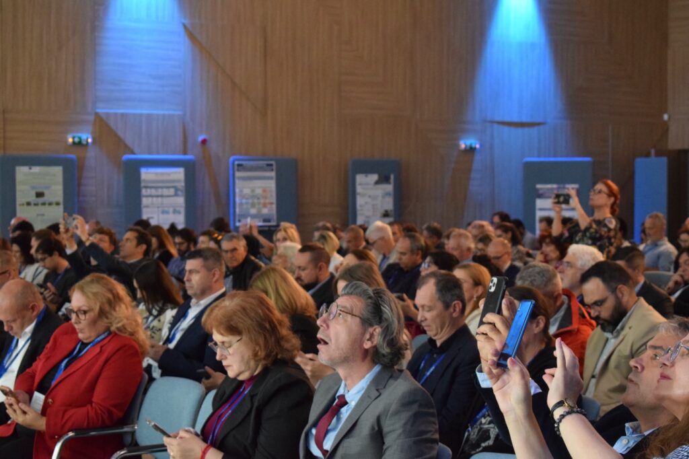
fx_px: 1578
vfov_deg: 16.5
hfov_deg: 24.6
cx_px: 344
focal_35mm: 82
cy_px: 230
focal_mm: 55
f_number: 5.6
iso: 4500
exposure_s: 1/60
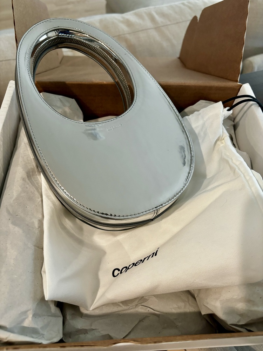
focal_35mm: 26
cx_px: 132
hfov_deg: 53.1
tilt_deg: -54.9
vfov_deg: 67.3
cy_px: 176
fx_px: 263
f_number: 1.6
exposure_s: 1/60
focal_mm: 5.96
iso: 250
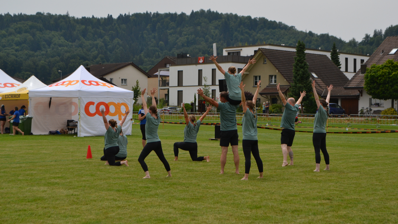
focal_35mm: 72
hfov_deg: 29.5
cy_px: 100
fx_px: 755
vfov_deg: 16.9
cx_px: 198
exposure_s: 1/2000
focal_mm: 45
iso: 400
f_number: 7.1
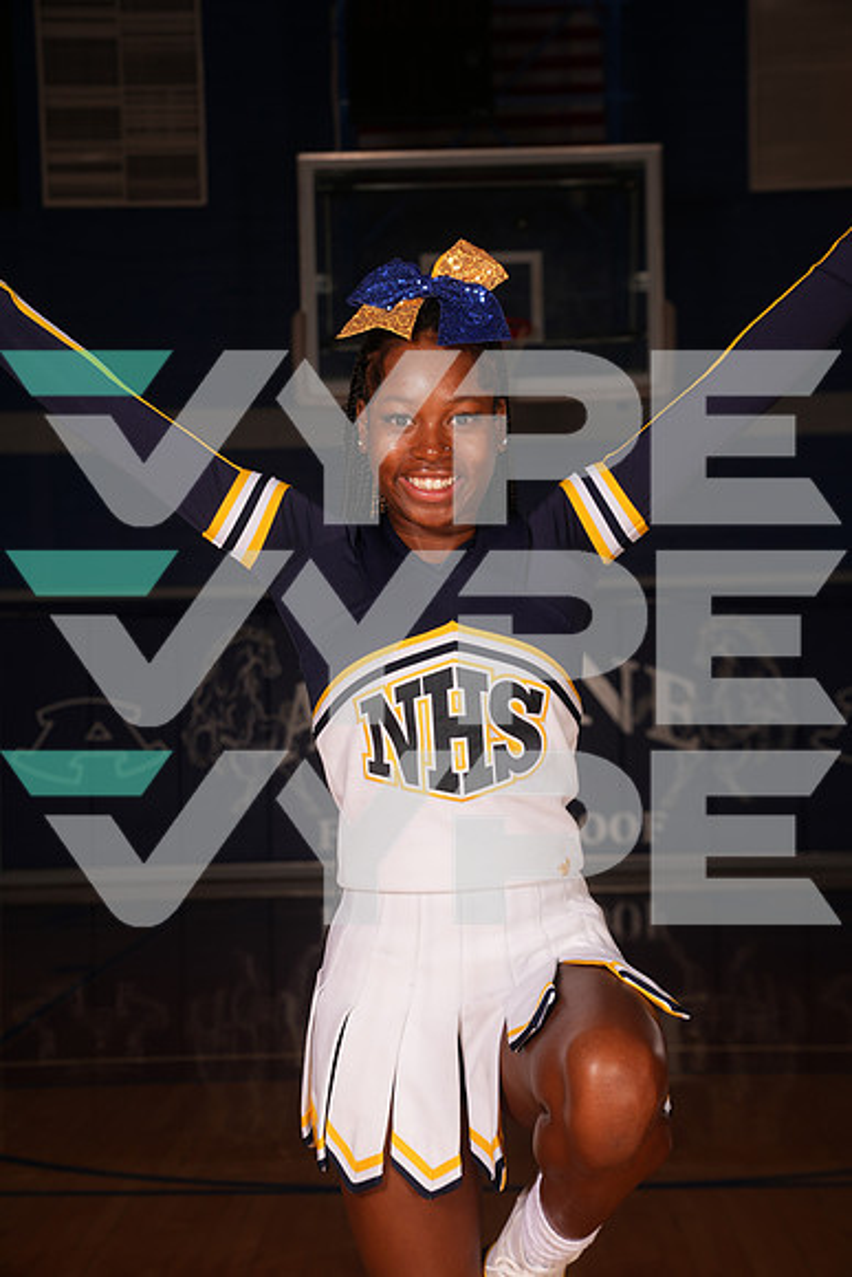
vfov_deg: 28.8
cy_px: 638
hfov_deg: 19.5
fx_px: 2483
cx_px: 426
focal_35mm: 70
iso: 100
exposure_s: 1/100
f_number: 6.3
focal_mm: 70
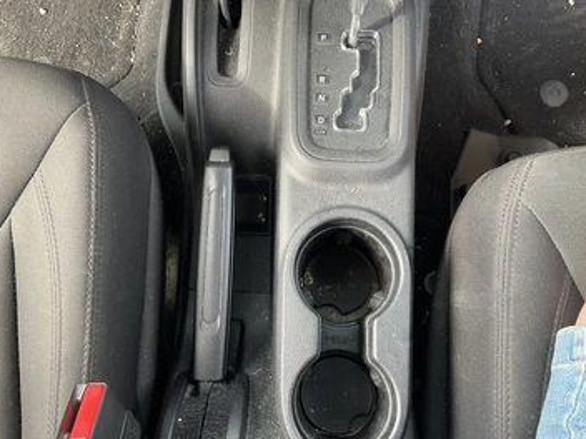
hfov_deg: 55.3
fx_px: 559
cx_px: 283
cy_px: 210
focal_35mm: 33
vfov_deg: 42.9
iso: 64
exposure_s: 1/72
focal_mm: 3
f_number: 1.8
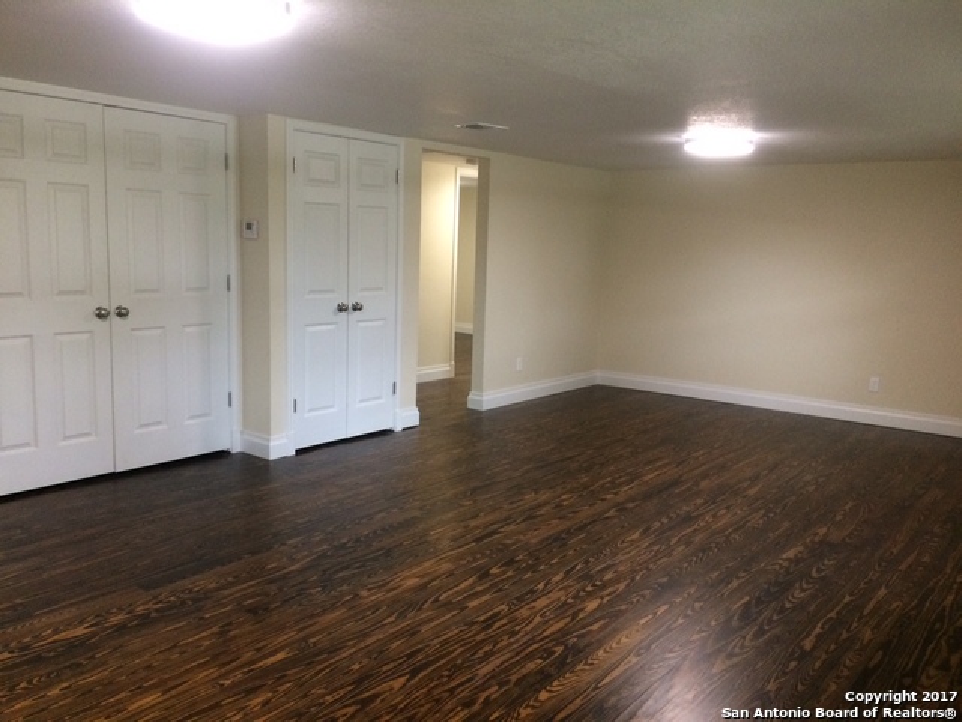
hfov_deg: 61.7
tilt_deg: -7.8
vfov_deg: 48.2
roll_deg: -2.1
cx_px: 481
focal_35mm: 29
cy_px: 361
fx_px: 806
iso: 200
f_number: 2.2
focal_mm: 4.15
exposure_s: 1/30
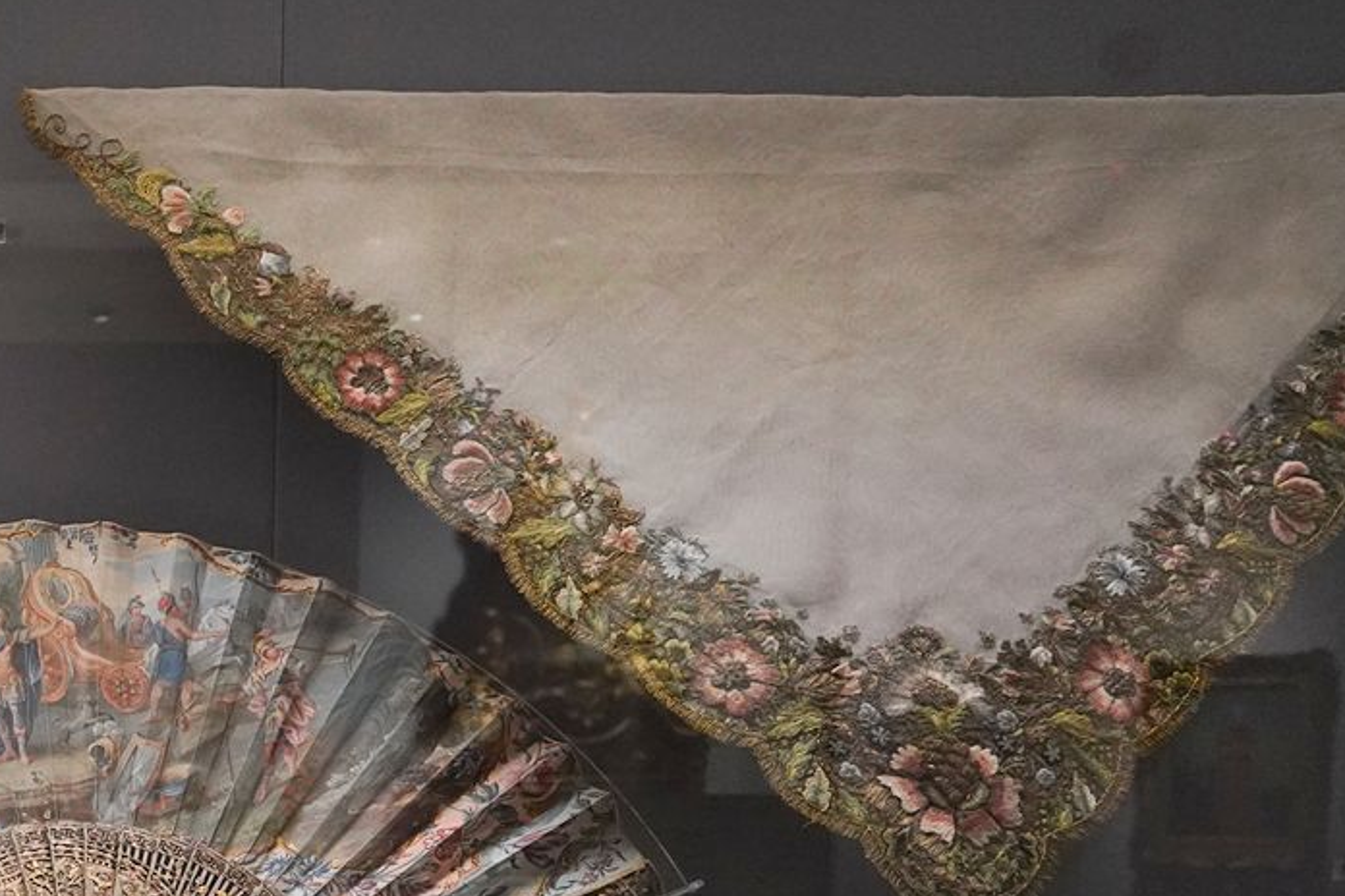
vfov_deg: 18.9
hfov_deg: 25.4
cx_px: -381
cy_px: 1016
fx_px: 2578
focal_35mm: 69
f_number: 3.5
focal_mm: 24
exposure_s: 1/80
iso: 3200
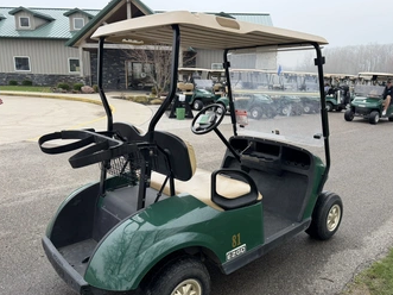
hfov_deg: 61.6
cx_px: 211
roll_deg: -2.4
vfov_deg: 48.2
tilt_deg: -13.4
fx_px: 329
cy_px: 157
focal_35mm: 29
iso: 100
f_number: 1.78
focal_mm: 6.76
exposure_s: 1/1727
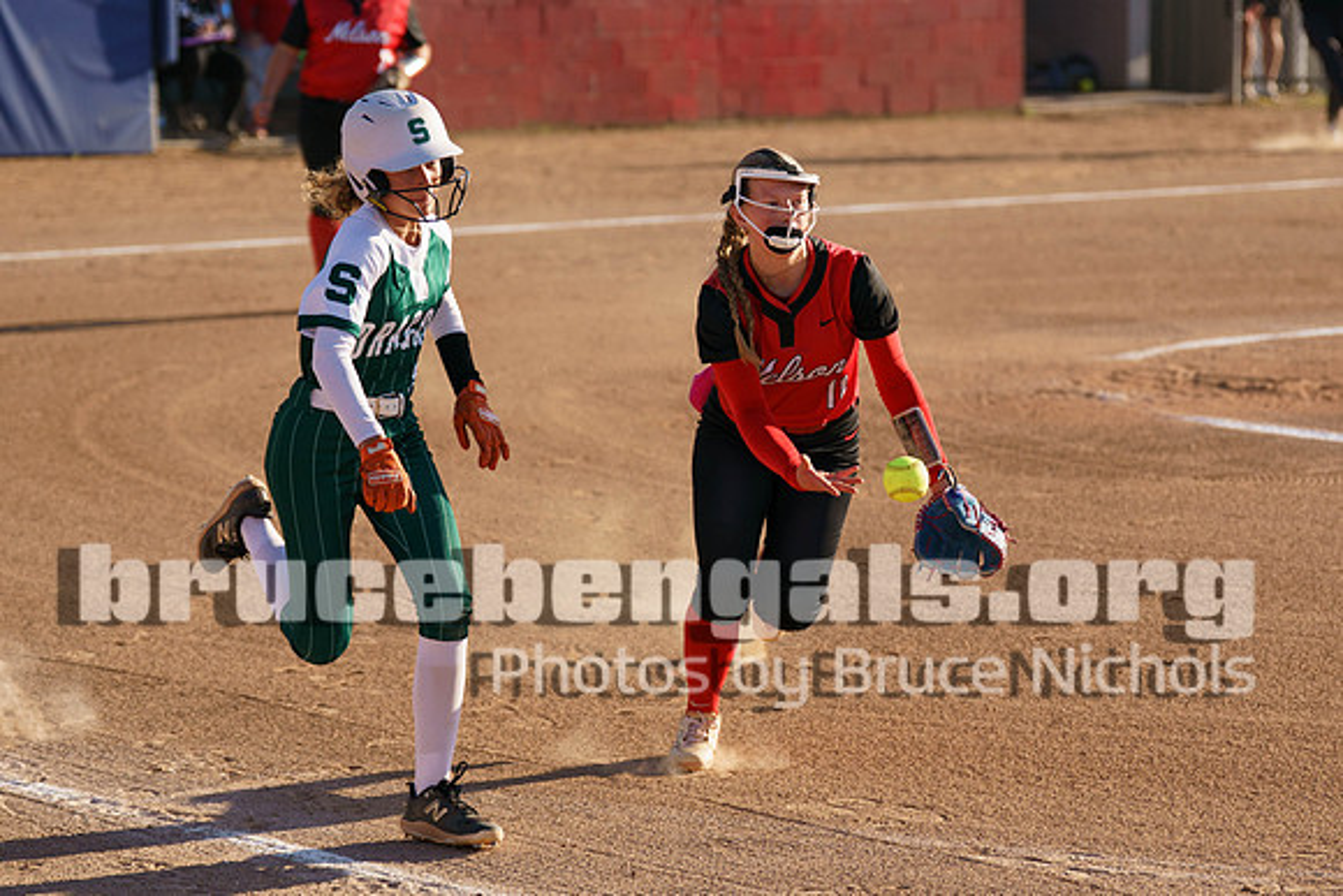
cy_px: 419
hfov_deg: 14.4
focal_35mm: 142
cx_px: 863
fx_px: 5315
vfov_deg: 9.6
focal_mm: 103
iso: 320
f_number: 2.8
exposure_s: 1/3200
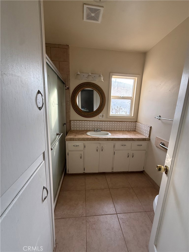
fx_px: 102
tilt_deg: -11.2
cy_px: 126
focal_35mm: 14
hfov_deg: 85.7
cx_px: 94
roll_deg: -2.9
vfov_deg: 102.1
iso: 160
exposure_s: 1/99
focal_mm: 2.22
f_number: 2.2
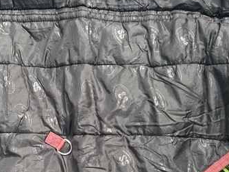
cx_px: 73
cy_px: 155
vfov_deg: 20.6
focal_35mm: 70
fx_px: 463
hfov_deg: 27.6
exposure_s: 1/544
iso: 50
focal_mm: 5.7
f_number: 1.5
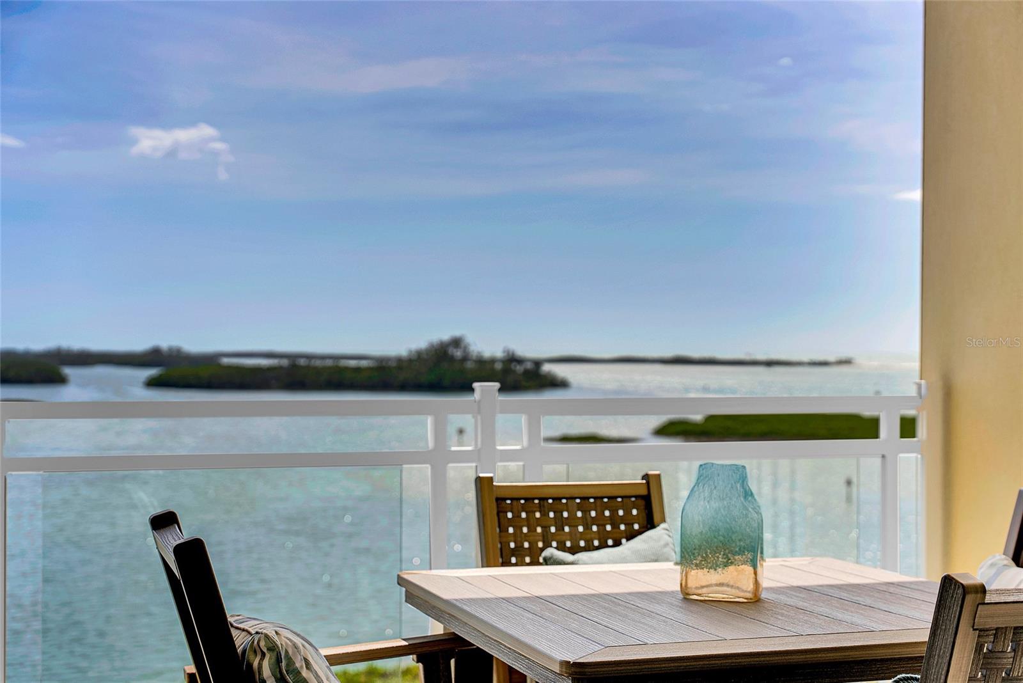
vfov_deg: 26.7
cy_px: 342
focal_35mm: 51
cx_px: 512
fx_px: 1441
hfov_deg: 39.1
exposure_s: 1/5000
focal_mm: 50.7
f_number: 4
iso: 200
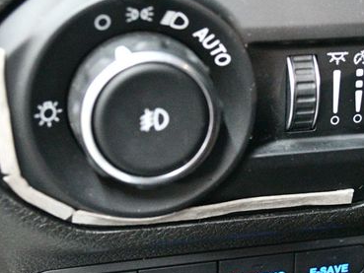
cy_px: 158
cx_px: 236
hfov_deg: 24.3
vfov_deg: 18.4
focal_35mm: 80
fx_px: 842
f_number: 4.8
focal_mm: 32
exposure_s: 1/40
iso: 12800
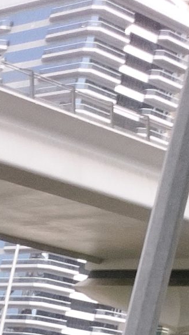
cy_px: 703
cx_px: -342
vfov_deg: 14.3
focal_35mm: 121
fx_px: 1078
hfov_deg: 8.6
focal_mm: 3.72
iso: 40
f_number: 2.2
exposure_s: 1/271
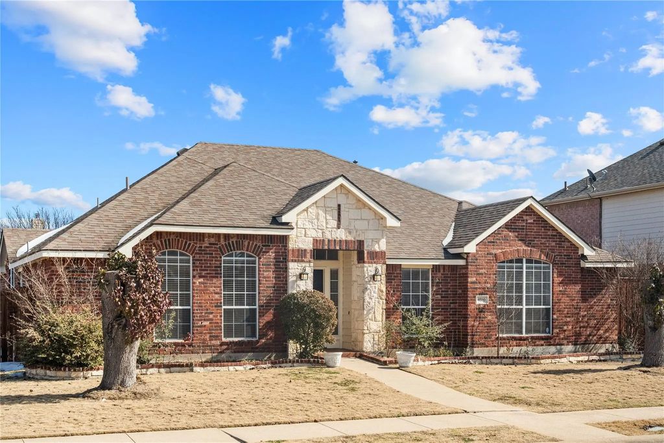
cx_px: 332
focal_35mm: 50
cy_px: 222
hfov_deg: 39.6
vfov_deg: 27.0
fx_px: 922
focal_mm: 50
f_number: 9
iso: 800
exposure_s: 1/1600
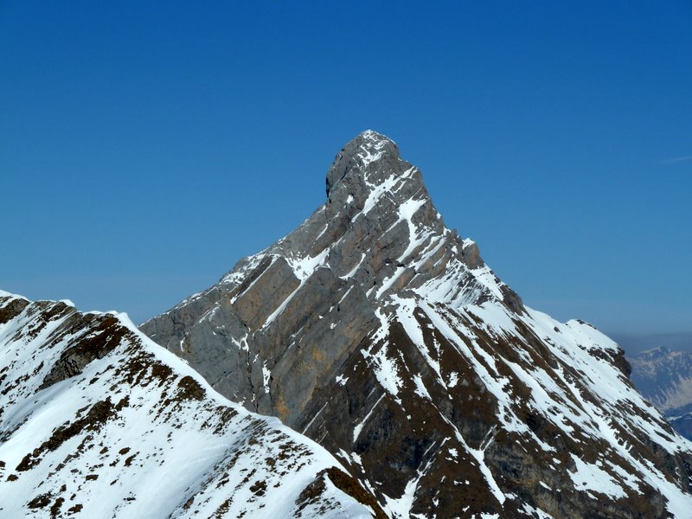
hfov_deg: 13.4
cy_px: 260
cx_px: 346
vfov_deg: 10.1
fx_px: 2939
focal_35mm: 147
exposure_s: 1/800
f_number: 6.3
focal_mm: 24.1
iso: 80
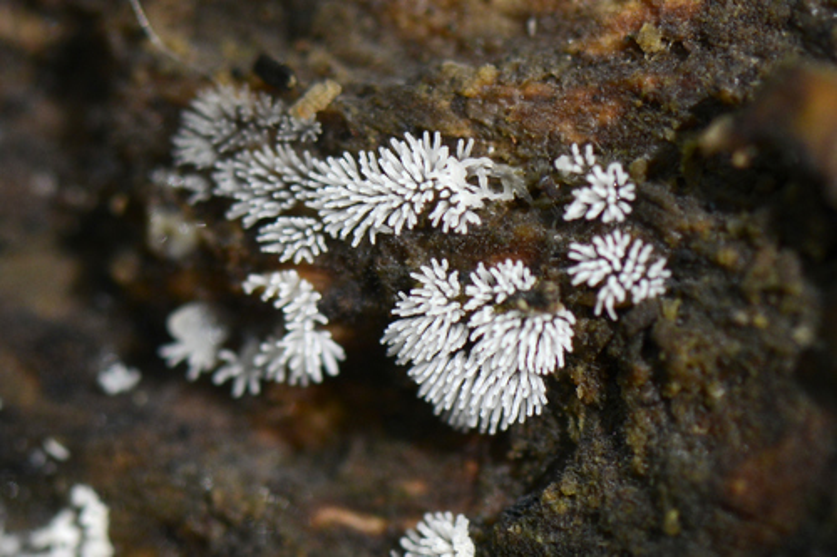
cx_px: 418
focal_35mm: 105
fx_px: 2440
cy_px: 278
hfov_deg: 19.5
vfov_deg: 13.0
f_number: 6.3
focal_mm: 105
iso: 500
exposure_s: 1/160
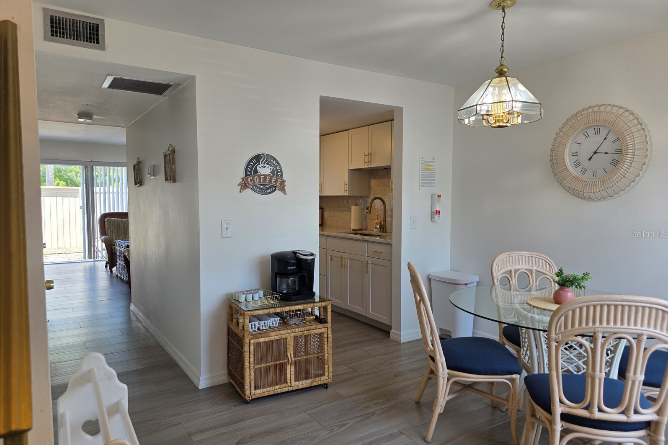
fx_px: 445
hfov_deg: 73.7
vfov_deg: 53.1
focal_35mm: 24
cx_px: 334
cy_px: 234
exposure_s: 1/120
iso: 32
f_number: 1.7
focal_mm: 6.3
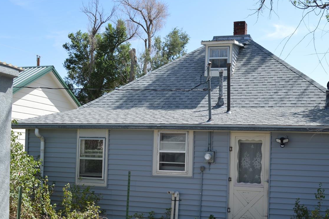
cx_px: 193
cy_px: 153
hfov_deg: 41.8
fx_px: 429
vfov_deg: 28.3
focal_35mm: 47
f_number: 6.3
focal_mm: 22
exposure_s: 1/160
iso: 100
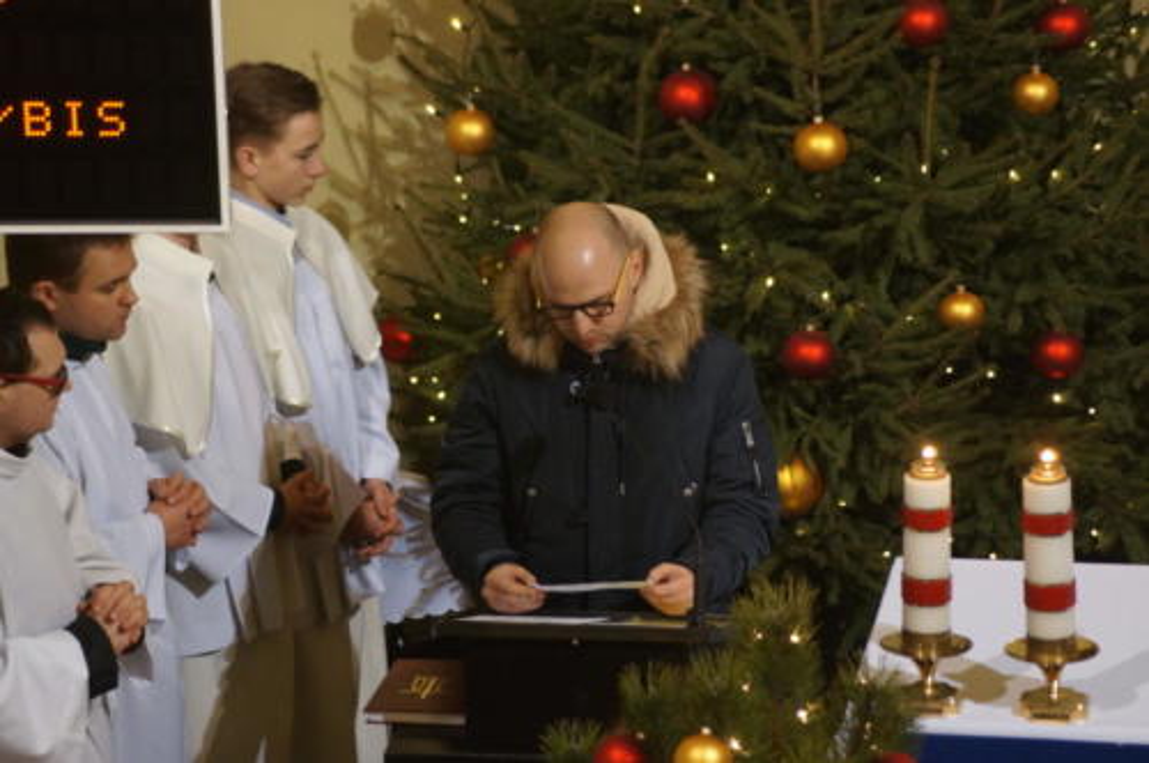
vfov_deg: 4.6
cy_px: 382
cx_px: 574
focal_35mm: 300
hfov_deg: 6.9
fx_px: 9562
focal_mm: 200
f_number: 5.6
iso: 800
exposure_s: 1/15
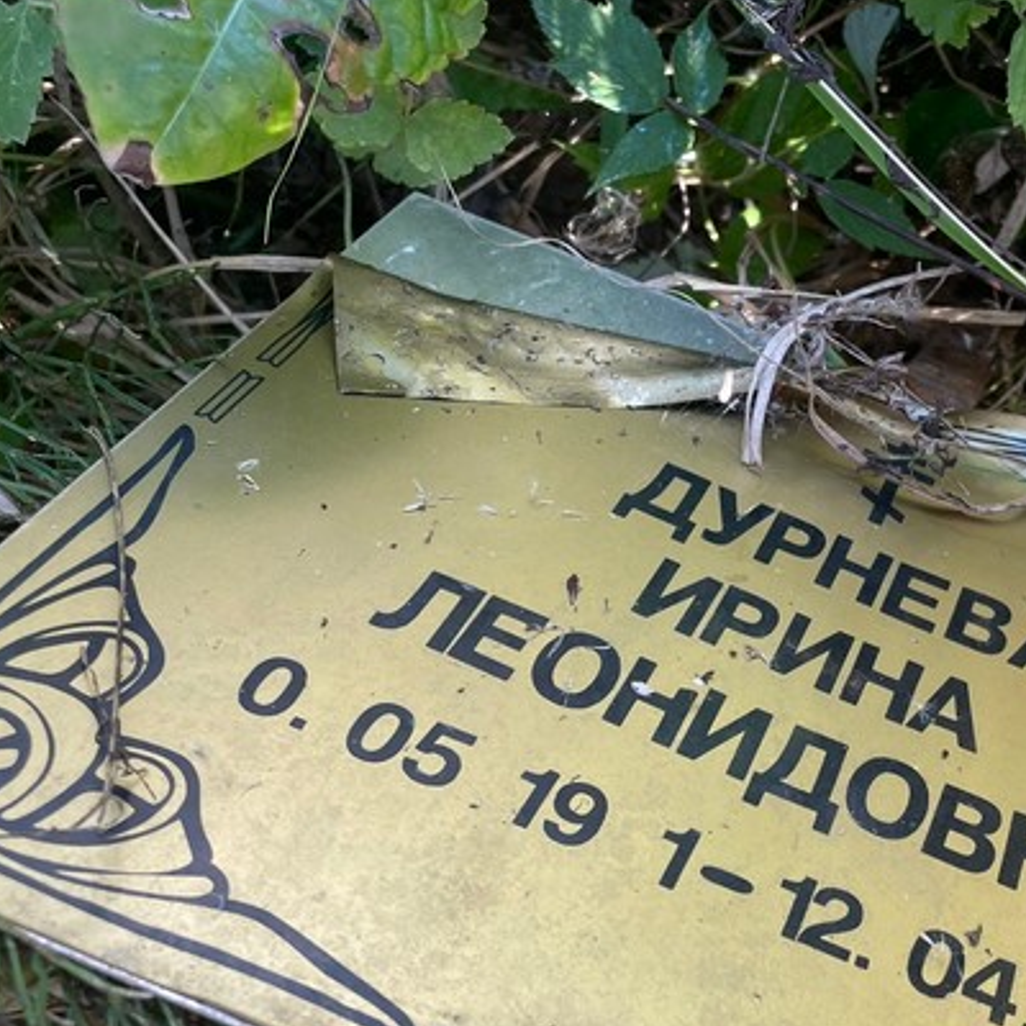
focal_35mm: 46
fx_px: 1543
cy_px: 534
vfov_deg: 36.8
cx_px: 846
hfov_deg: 35.4
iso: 32
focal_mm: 4.2
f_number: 1.6
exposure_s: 1/130
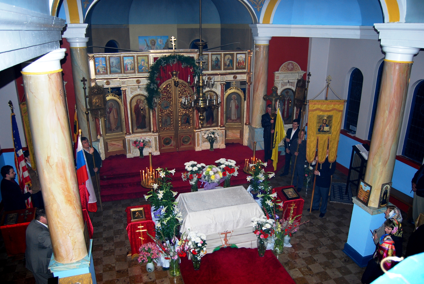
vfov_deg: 48.0
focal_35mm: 27
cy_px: 142
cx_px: 212
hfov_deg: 67.3
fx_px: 318
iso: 220
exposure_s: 1/60
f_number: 3.5
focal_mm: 18
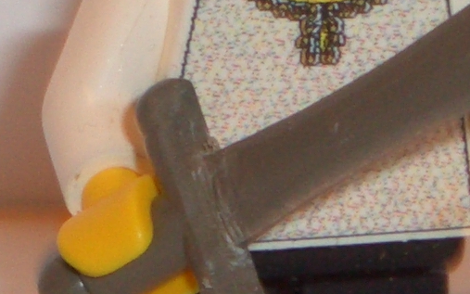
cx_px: 240
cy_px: 24
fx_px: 5598
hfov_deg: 4.8
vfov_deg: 3.0
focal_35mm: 437
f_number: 6.6
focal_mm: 13.5
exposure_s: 1/40
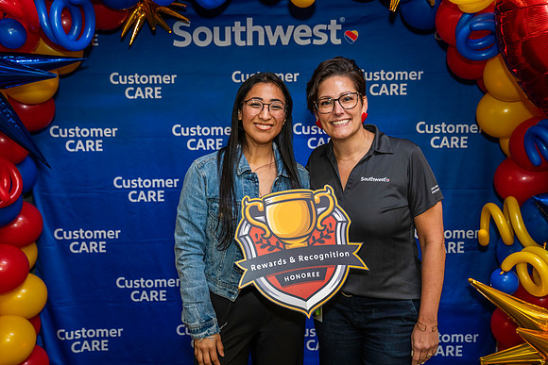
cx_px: 274
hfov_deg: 47.6
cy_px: 182
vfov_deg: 32.8
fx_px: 622
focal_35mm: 41
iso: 1250
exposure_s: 1/160
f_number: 4
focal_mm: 40
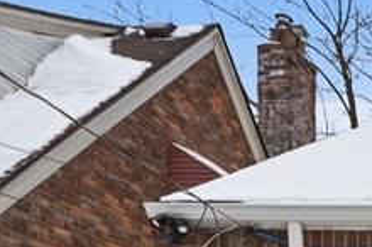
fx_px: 815
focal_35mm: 79
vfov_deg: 14.1
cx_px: 700
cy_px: 512
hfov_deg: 18.7
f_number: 8
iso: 2000
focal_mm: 17
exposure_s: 1/8000
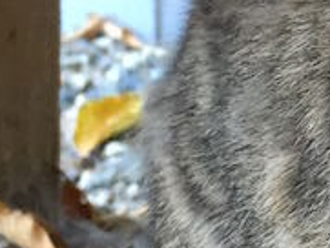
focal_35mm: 160
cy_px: 98
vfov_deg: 9.3
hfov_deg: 11.6
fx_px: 1526
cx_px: 563
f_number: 2.2
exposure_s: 1/30
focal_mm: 4.15
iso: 100
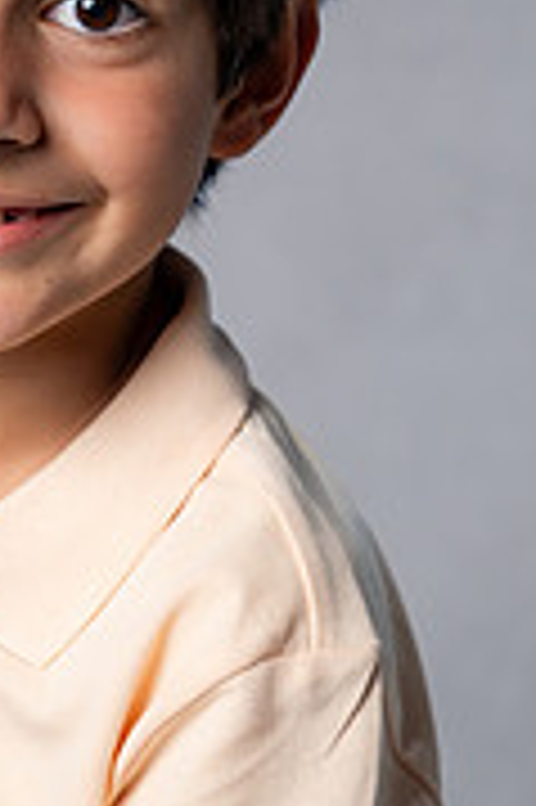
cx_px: 32
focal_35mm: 176
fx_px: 3938
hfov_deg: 7.8
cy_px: 392
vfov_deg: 11.7
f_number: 5.6
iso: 400
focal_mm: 70
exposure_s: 1/200
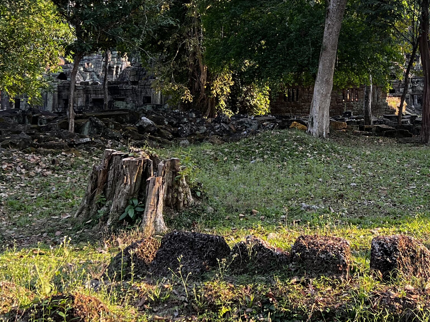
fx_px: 832
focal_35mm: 67
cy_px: 50
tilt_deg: +2.7
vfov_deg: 21.6
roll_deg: +0.6
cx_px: 321
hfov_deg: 28.5
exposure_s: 1/197
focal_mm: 5.7
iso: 40
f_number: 1.5
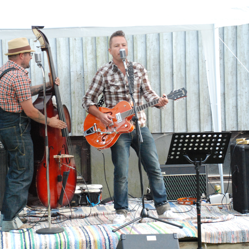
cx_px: 99
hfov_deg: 17.4
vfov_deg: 17.4
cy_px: 124
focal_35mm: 100
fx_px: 814
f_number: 5
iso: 1600
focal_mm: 52
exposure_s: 1/50
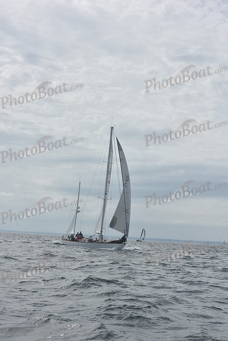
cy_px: 170
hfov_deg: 19.5
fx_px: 665
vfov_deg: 28.8
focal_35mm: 70
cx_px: 114
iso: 200
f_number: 10
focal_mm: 70
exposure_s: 1/800
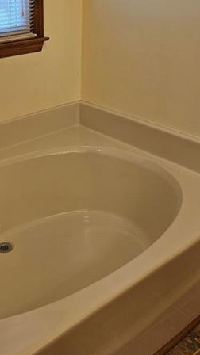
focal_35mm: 43
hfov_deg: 26.9
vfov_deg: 45.4
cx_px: 26
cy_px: 82
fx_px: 405
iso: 64
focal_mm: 6.3
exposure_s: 1/120
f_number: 1.7
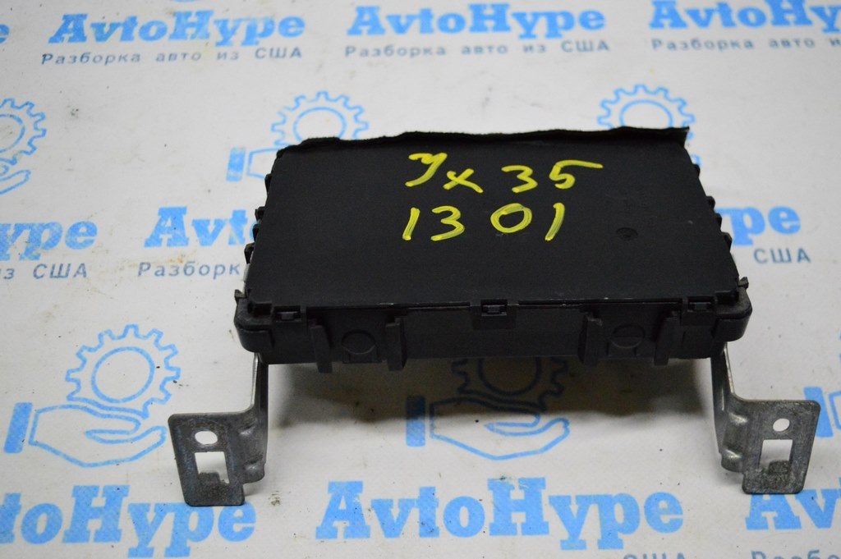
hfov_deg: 49.6
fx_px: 910
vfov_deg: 34.2
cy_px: 280
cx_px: 420
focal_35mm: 39
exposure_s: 1/1000
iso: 6400
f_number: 4
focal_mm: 26
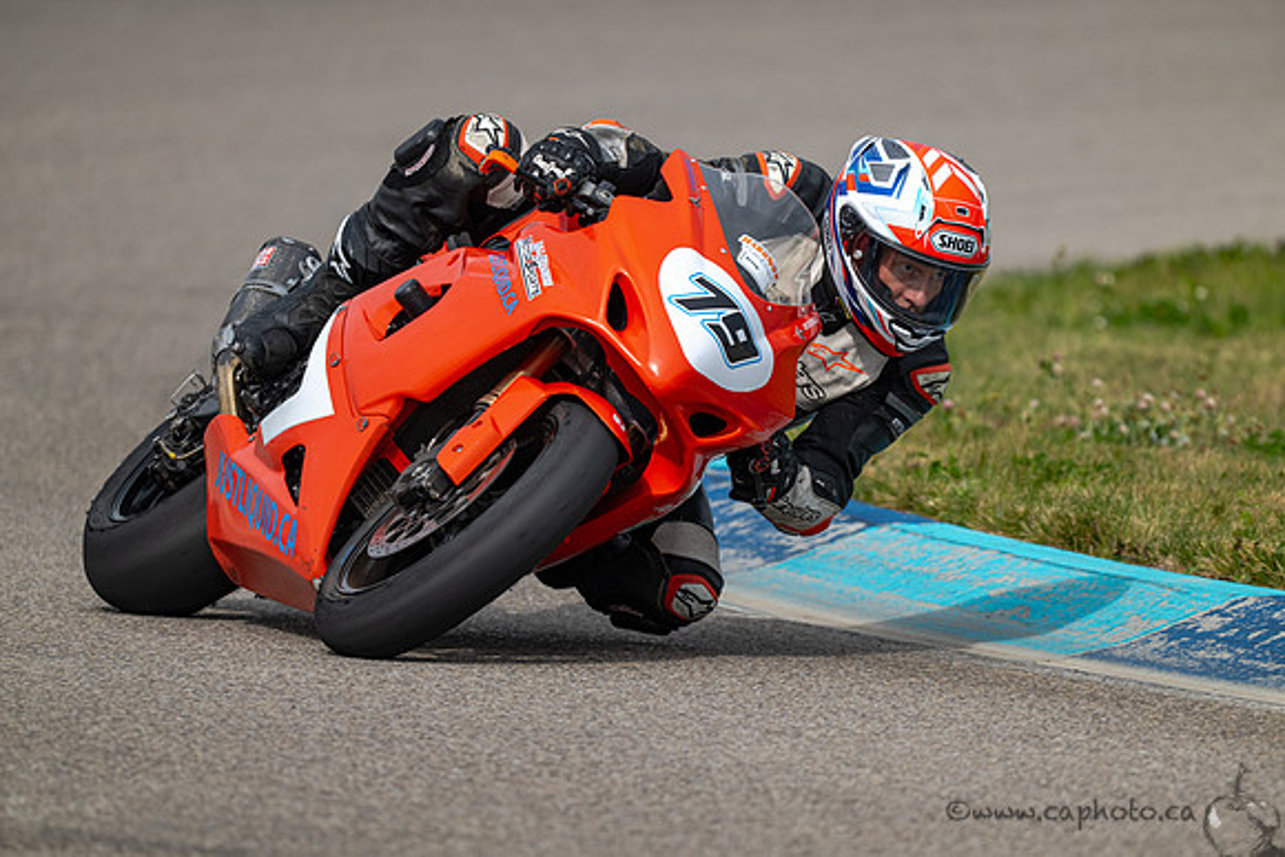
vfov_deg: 2.3
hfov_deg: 3.4
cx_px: 642
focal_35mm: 600
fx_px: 21421
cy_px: 428
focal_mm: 600
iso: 180
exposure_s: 1/1250
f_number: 6.3
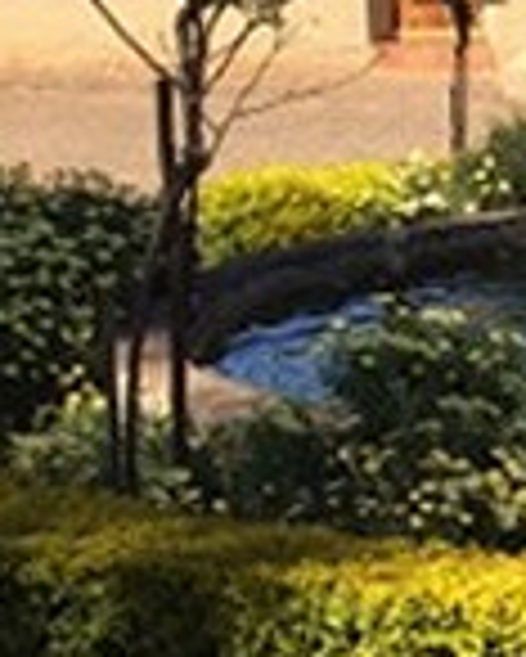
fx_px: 2488
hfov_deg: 10.2
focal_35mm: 128
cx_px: 1331
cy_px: 234
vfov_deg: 15.0
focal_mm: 4.12
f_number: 2.2
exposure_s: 1/1466
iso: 32
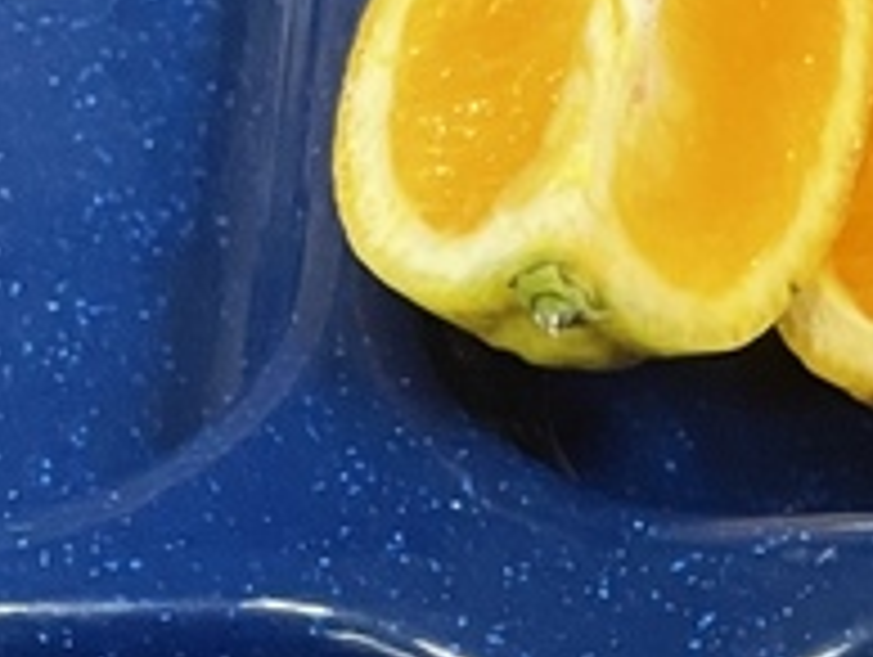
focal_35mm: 137
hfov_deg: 13.5
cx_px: 1323
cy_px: 846
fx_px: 3459
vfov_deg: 10.6
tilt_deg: -58.3
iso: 250
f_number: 1.6
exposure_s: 1/60
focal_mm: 4.2
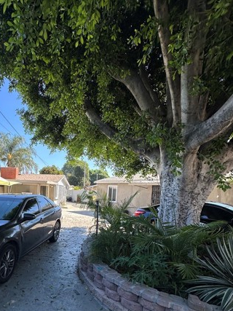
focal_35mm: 21
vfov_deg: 77.4
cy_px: 197
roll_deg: -3.7
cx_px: 60
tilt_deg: -1.4
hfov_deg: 60.2
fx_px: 189
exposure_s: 1/392
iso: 40
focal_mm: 2.22
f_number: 2.2
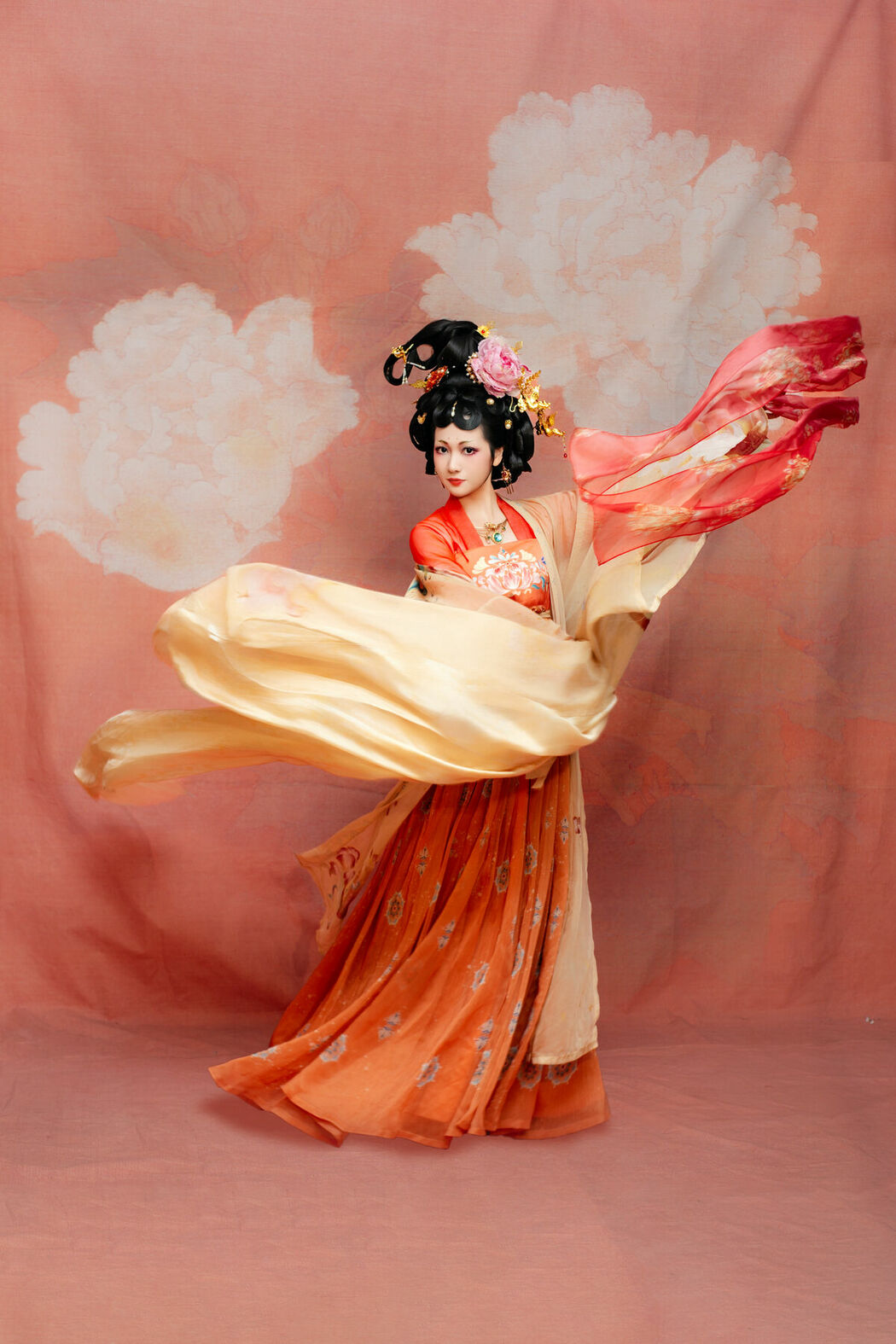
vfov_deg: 40.3
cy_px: 672
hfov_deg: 27.5
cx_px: 448
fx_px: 1829
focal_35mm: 49
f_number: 3.2
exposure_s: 1/125
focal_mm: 50
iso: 100
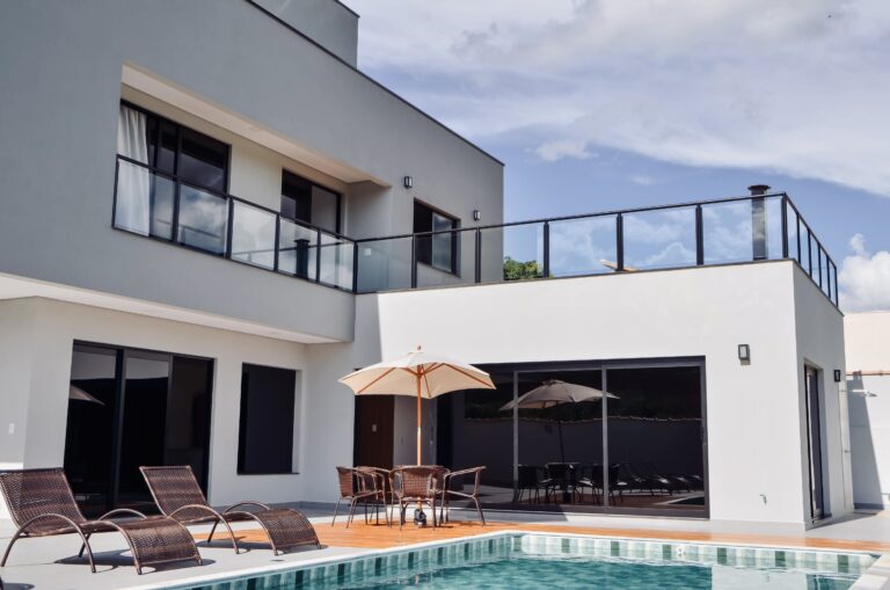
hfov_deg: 49.6
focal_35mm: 39
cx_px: 445
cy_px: 295
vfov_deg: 34.1
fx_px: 962
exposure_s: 1/250
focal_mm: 26
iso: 100
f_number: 8
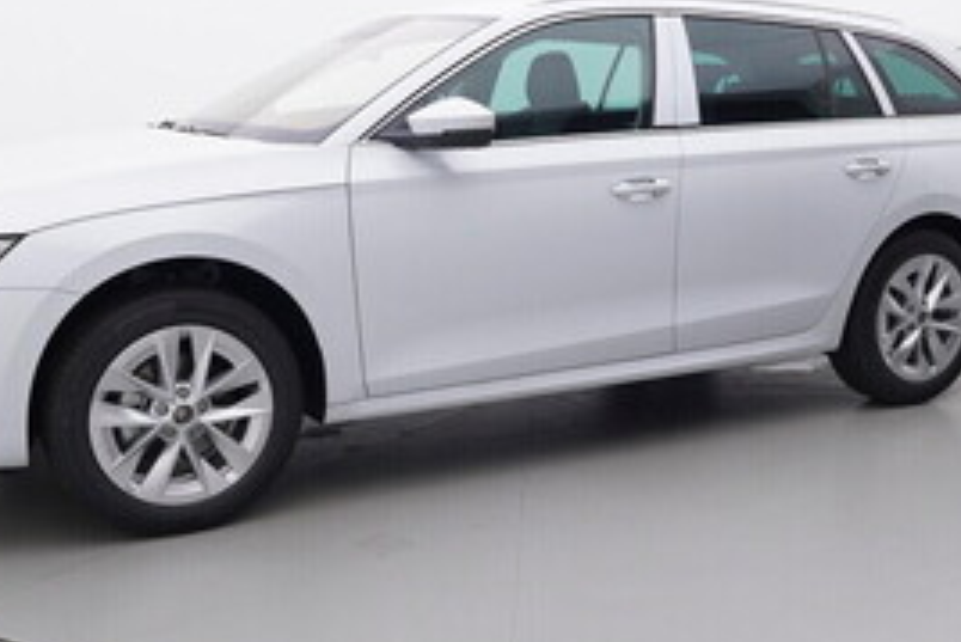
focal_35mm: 46
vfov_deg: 29.2
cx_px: 529
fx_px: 1229
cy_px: 264
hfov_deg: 42.7
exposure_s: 1/80
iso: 200
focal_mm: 15
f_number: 5
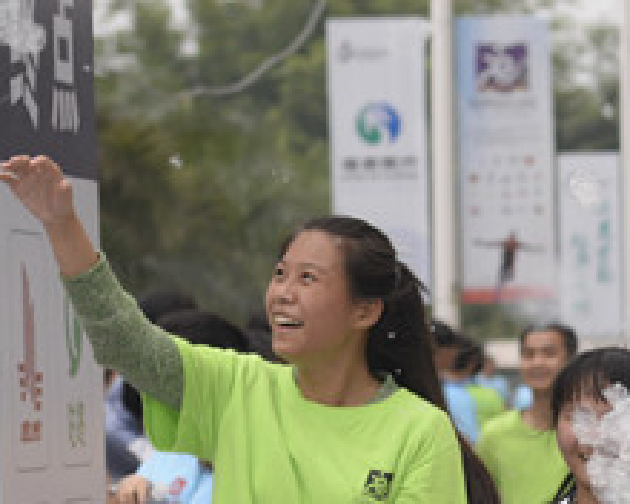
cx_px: 536
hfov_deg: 5.3
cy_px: 474
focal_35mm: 362
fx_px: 6750
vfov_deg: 4.3
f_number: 5
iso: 1000
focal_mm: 85
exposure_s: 1/800
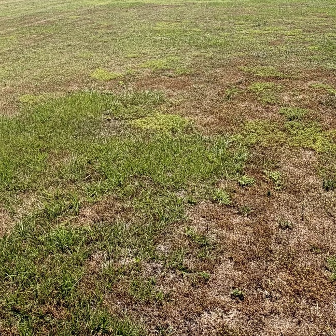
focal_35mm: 44
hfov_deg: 37.0
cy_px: 29
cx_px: 66
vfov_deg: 35.9
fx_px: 483
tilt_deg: -6.4
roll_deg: -0.1
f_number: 2.2
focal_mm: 2.22
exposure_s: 1/970
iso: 20
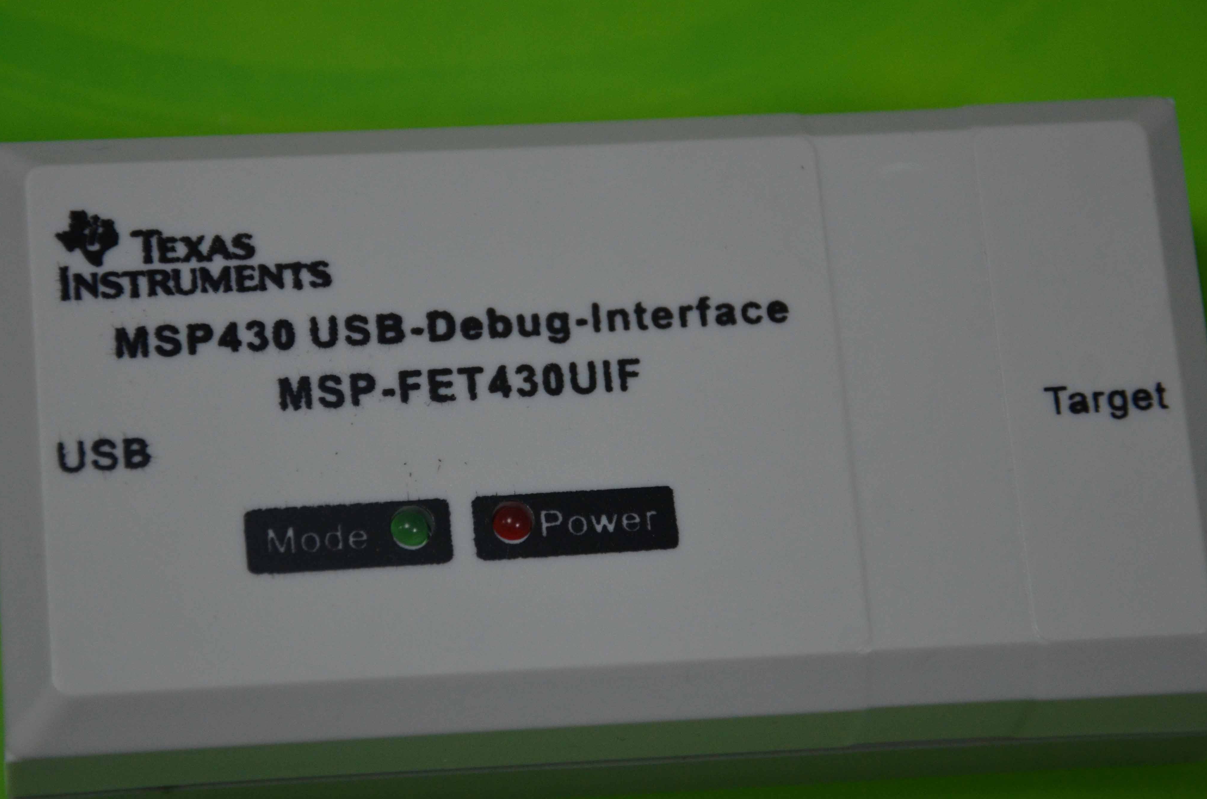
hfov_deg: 11.5
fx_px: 5989
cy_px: 441
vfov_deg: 7.6
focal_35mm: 179
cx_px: 551
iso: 800
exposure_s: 1/50
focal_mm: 98
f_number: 5.6
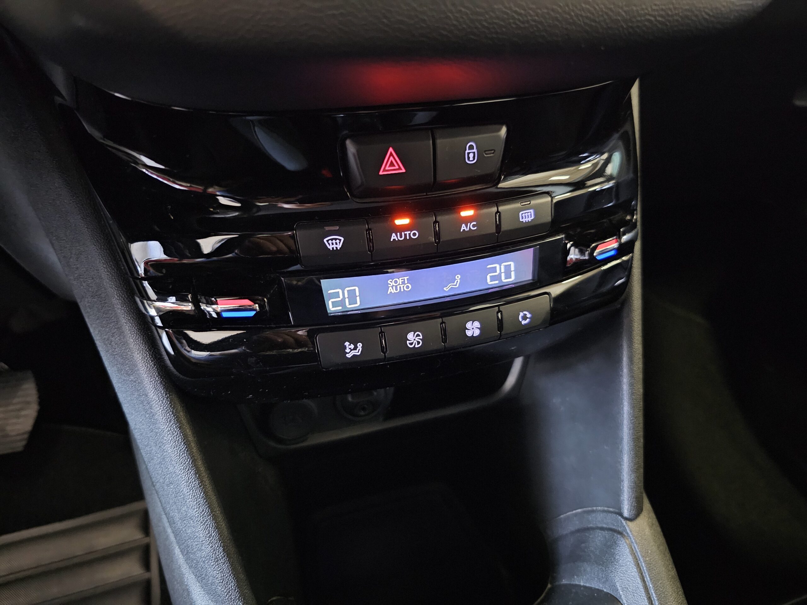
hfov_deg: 73.9
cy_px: 302
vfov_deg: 58.9
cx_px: 404
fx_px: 536
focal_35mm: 23
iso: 1600
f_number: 1.7
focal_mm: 6.3
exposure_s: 1/15
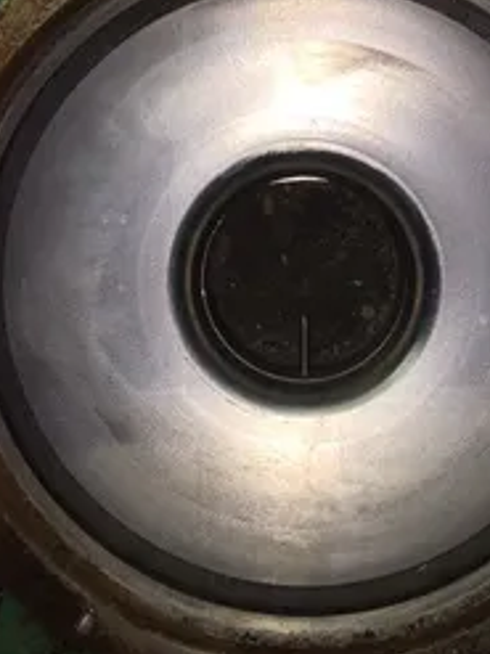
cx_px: 294
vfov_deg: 40.1
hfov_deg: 30.8
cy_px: 236
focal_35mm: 47
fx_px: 888
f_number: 2.2
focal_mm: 4.15
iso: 25
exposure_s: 1/56
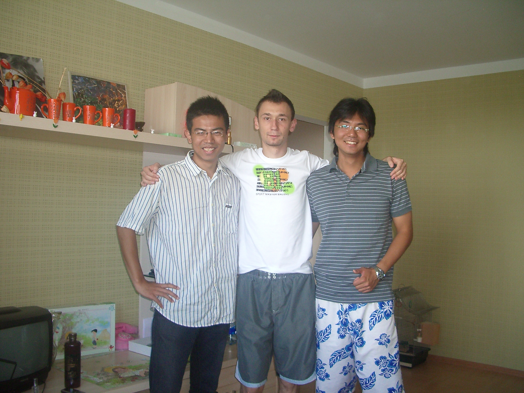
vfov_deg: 40.7
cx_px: 262
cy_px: 196
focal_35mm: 35
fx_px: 530
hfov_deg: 52.6
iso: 200
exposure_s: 1/60
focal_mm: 5.8
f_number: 2.6
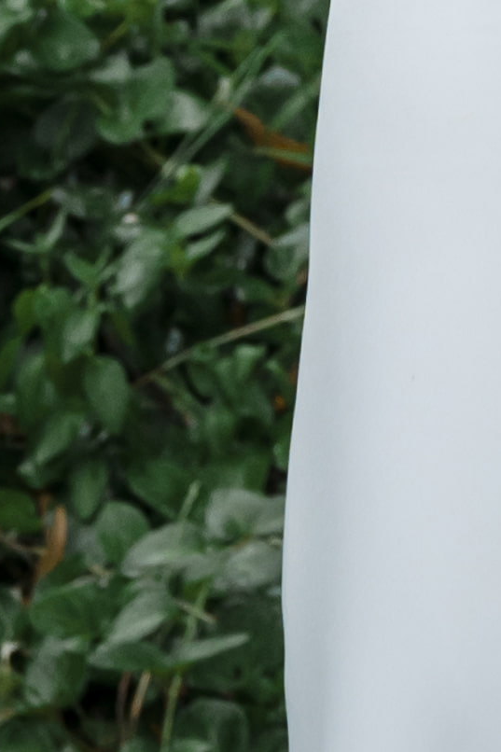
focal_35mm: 375
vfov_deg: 5.1
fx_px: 7831
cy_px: -1896
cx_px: 1017
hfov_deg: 3.6
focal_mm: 50
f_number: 6.3
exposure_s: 1/200
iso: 1000
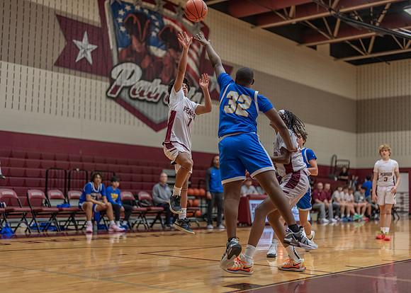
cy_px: 146
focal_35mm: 52
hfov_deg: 37.2
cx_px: 206
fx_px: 611
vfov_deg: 27.0
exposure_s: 1/1000
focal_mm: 50
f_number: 1.2
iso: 500
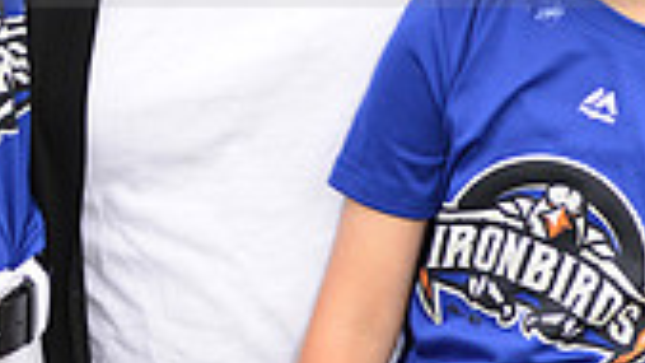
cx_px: 374
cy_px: -105
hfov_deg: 4.8
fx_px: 7678
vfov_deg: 2.7
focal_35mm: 449
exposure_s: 1/200
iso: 250
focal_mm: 125
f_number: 8
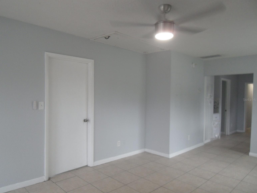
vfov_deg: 54.9
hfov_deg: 69.4
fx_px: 186
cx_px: 125
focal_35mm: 25
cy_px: 100
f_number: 2.8
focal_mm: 4.3
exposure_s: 1/45
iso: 160
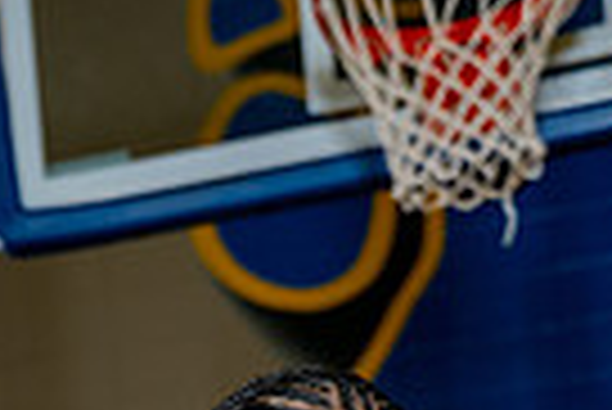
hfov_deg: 12.3
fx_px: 2808
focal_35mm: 165
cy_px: 924
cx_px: -14
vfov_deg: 7.8
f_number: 4
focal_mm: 50
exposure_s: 1/250
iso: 160
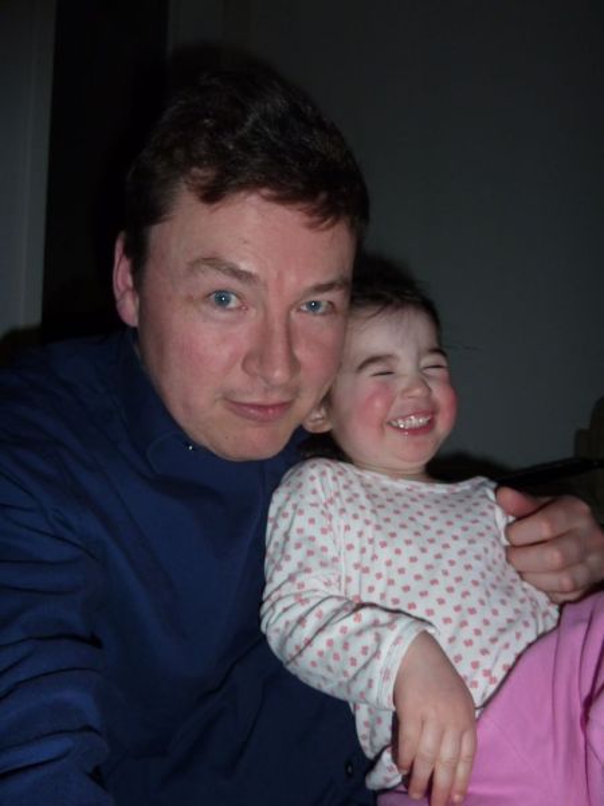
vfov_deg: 69.4
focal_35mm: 25
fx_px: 582
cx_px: 302
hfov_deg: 54.9
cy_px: 403
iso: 100
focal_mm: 4.1
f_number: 3.3
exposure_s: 1/125
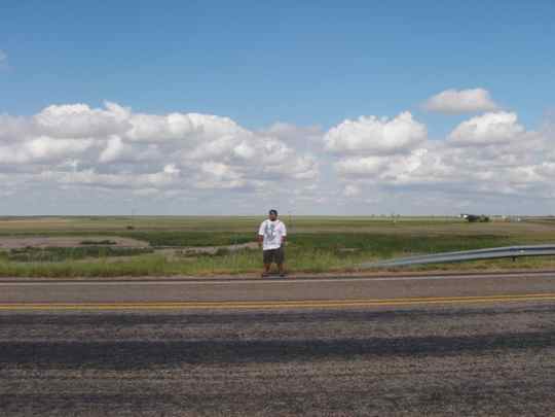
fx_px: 609
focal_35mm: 38
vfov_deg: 37.7
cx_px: 278
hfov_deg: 49.0
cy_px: 208
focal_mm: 6.7
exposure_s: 1/400
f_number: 6.3
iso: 80
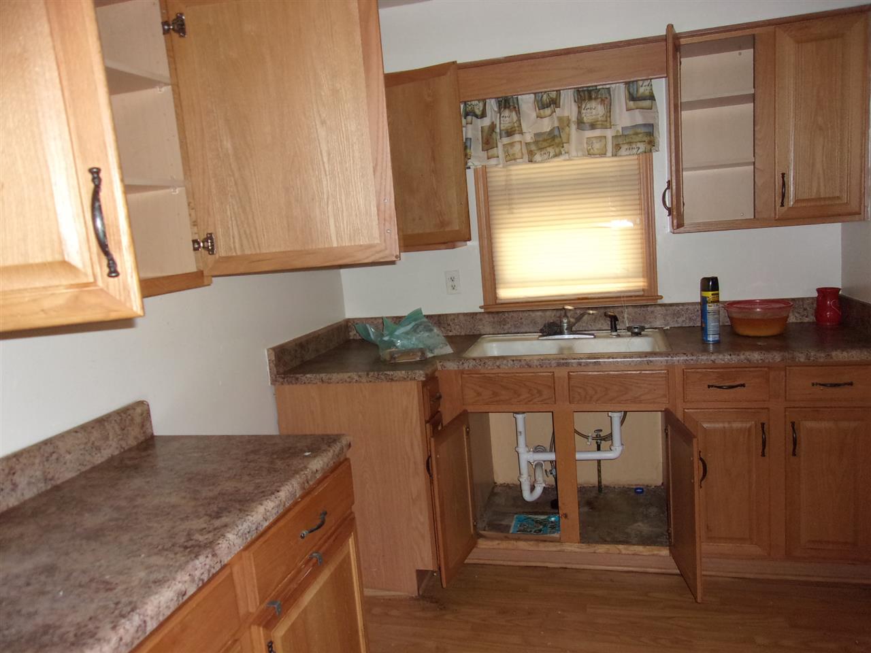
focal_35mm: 27
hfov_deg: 65.3
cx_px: 436
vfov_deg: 51.4
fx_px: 679
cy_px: 326
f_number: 3
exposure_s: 1/34
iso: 200
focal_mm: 4.9
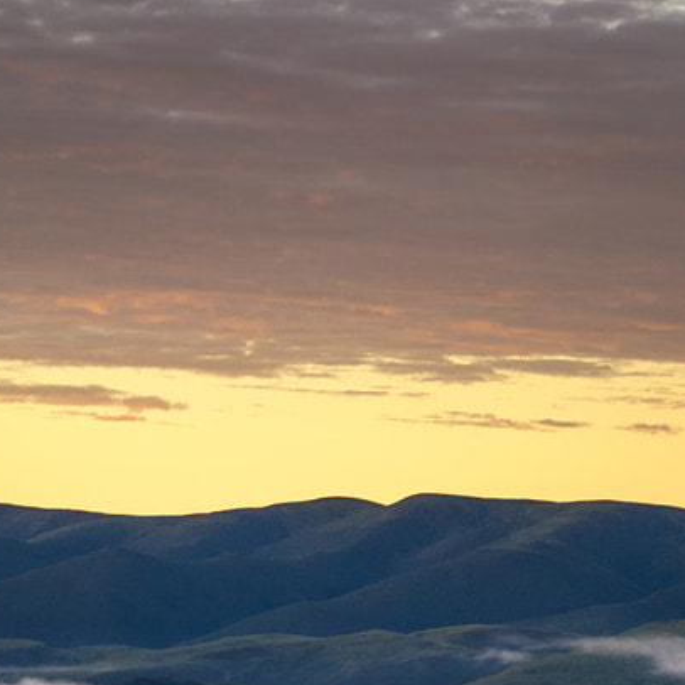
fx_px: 6739
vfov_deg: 5.8
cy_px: 818
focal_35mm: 301
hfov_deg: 5.8
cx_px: 570
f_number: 9
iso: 100
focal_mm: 90
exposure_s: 1/25
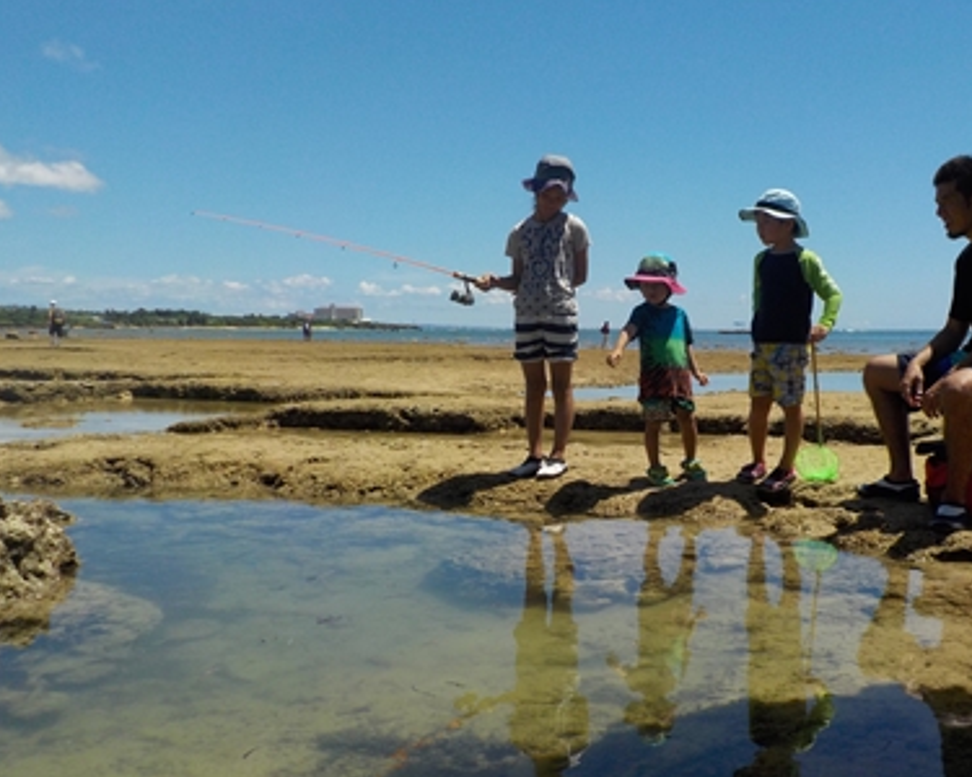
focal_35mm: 39
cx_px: 599
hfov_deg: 46.5
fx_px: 1122
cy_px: 421
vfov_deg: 38.2
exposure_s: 1/2000
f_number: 3.3
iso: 125
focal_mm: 4.1
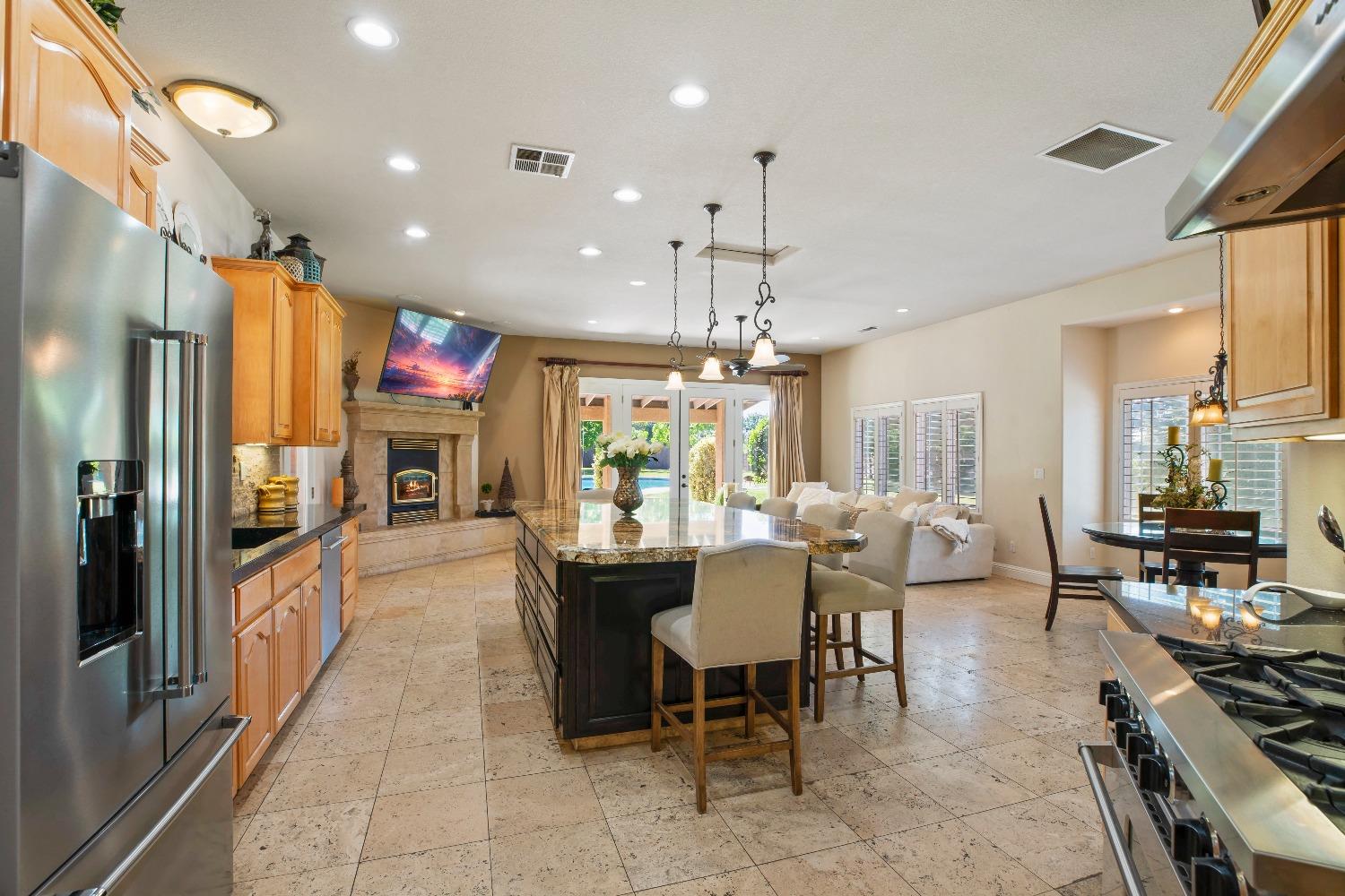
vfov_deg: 73.7
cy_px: 448
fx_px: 598
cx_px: 672
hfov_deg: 96.7
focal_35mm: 16
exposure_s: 1/3
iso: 160
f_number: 11
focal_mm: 16
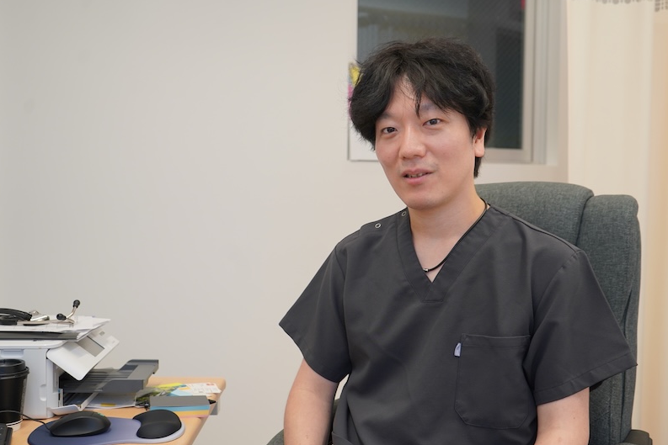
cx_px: 343
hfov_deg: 46.4
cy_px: 235
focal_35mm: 42
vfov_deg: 31.9
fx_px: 779
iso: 500
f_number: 4
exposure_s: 1/160
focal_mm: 37
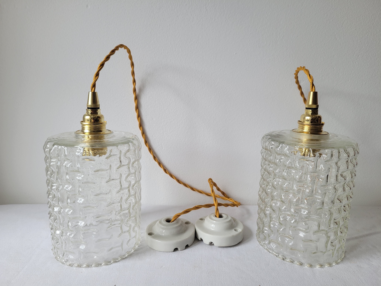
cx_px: 190
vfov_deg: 53.1
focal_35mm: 26
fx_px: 286
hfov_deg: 67.3
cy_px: 143
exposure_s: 1/131
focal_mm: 5.4
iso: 40
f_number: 1.8
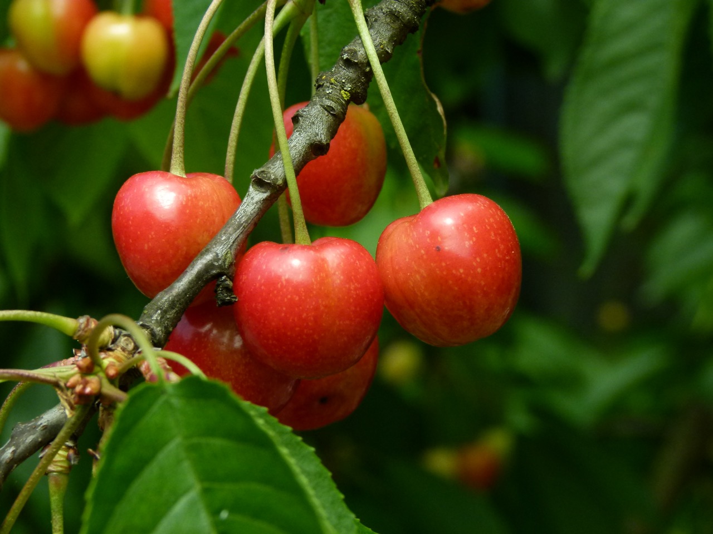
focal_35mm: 107
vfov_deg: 13.8
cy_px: 267
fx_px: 2204
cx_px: 356
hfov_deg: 18.4
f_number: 4
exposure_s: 1/125
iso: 200
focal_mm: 19.3
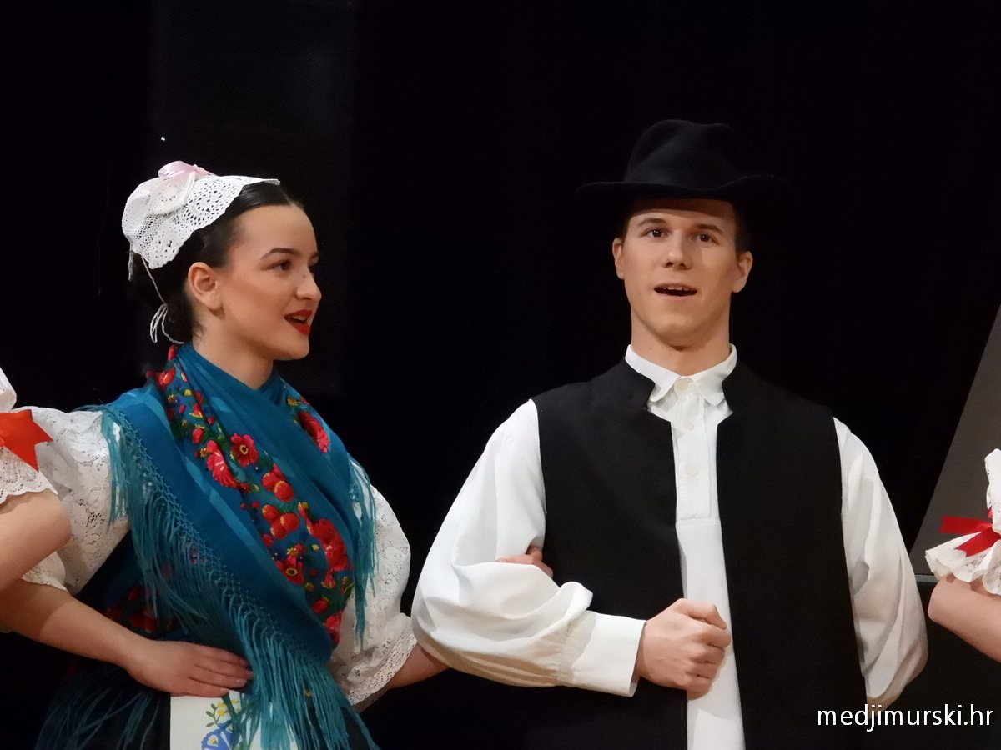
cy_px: 375
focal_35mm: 215
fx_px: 6217
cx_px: 500
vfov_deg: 6.9
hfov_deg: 9.2
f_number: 4.5
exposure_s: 1/320
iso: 3200
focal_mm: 38.6
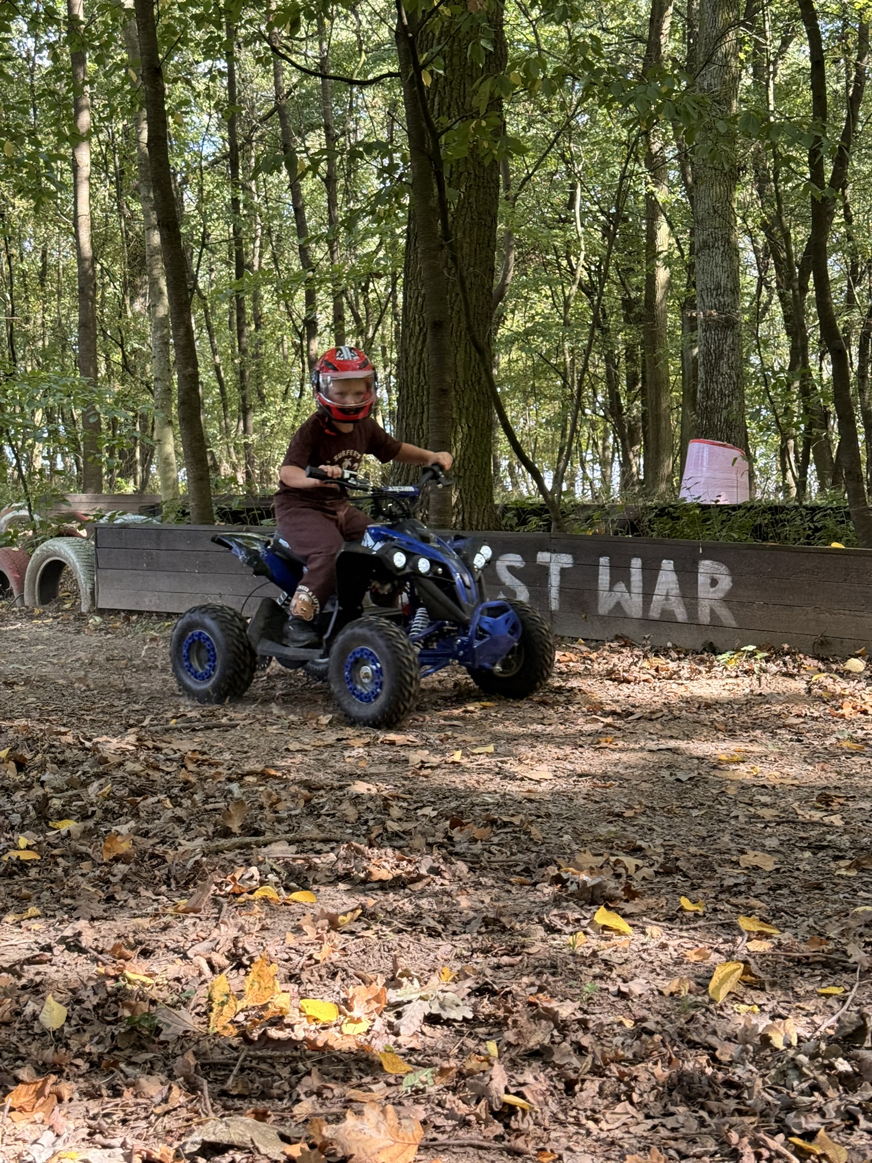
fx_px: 1612
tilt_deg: -2.6
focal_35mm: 48
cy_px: 582
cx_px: 436
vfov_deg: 39.7
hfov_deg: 30.3
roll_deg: +0.3
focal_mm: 6.76
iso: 100
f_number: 1.78
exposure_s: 1/109
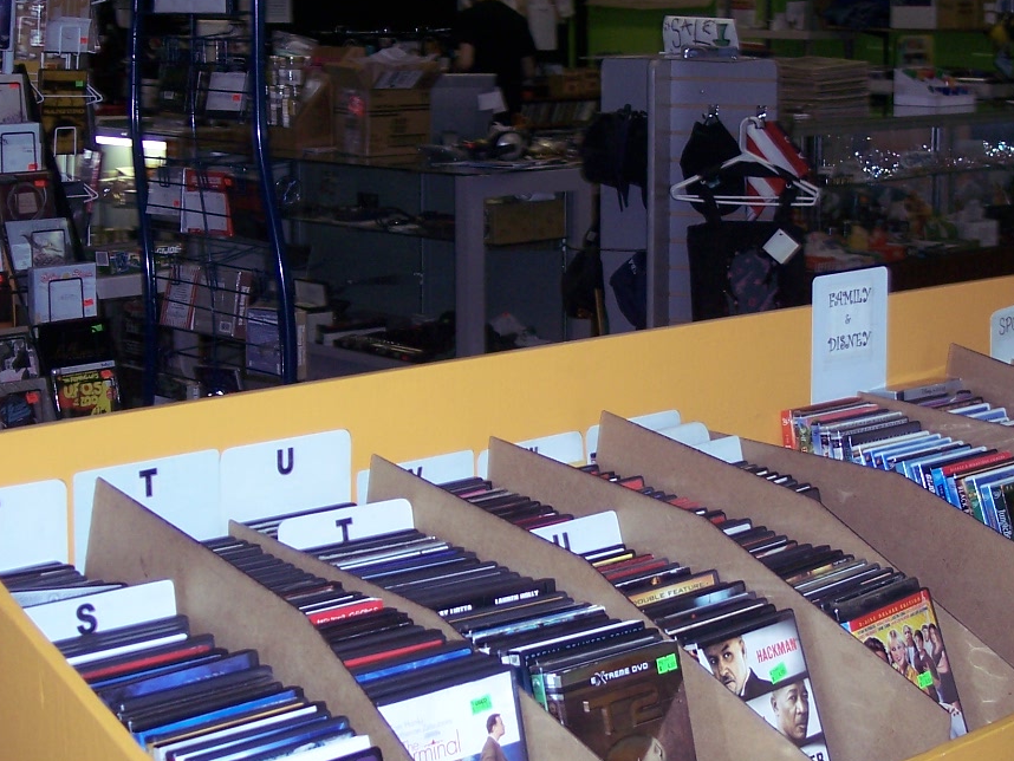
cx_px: 676
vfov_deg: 21.6
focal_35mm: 68
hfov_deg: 28.4
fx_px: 1992
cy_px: 362
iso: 100
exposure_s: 1/60
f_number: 2.8
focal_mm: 8
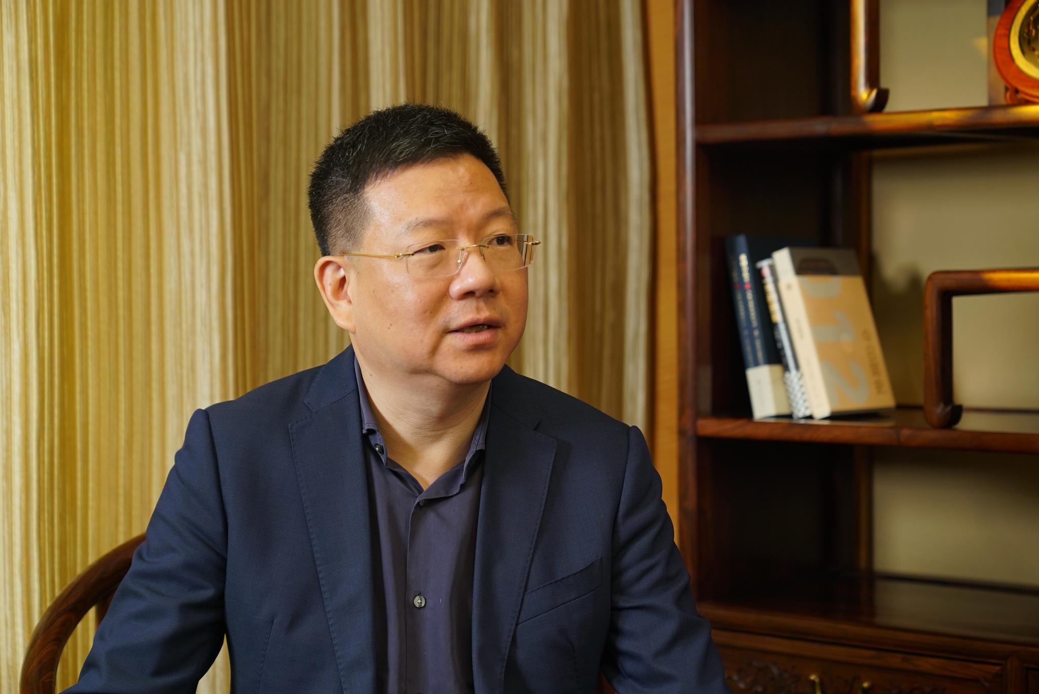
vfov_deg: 19.5
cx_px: 520
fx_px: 2021
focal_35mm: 70
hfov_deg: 28.8
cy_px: 347
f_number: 3.5
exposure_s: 1/60
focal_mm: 70
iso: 500
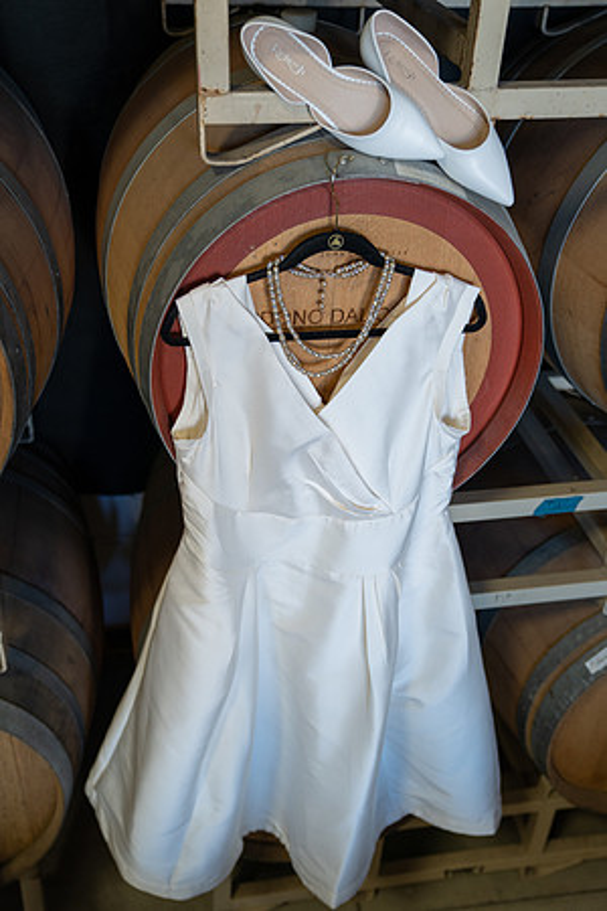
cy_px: 456
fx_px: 936
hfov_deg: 35.9
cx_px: 304
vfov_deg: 51.9
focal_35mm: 37
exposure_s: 1/100
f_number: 2.8
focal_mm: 37
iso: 500
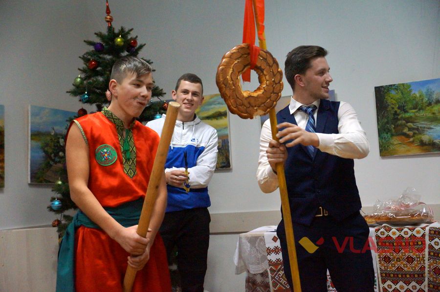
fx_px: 641
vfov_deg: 25.7
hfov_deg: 37.9
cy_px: 146
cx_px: 220
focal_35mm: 52
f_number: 4.5
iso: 3200
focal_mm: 35
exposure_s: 1/160
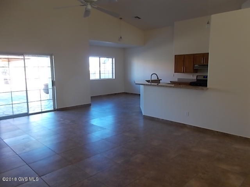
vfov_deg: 53.1
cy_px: 94
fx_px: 188
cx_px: 125
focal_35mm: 26
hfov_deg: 67.3
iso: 125
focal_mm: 4.6
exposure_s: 1/25
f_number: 3.2
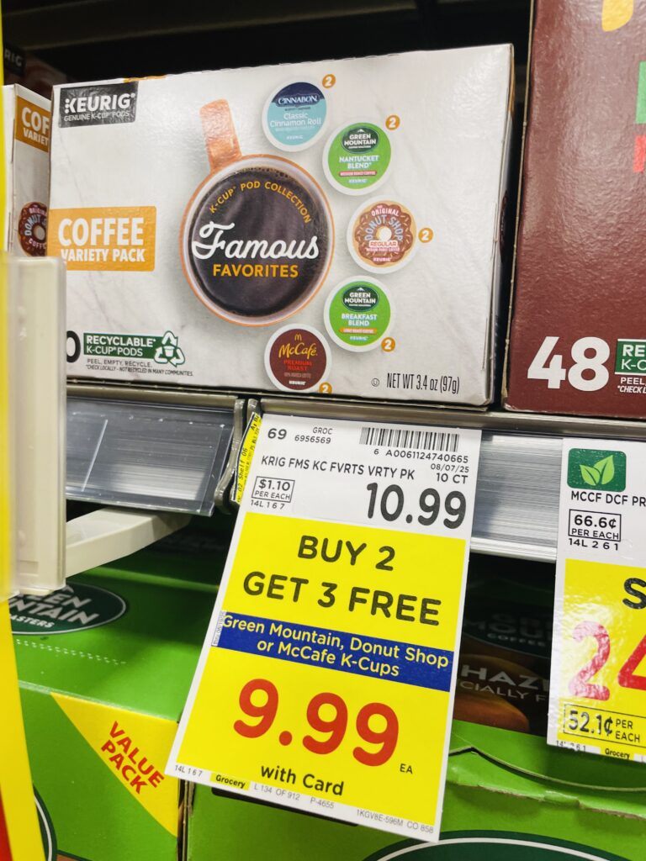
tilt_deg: -6.4
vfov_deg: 67.3
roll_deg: -3.5
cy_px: 430
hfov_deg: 53.1
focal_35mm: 26
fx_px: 647
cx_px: 323
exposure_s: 1/120
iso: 100
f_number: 1.6
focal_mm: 4.2
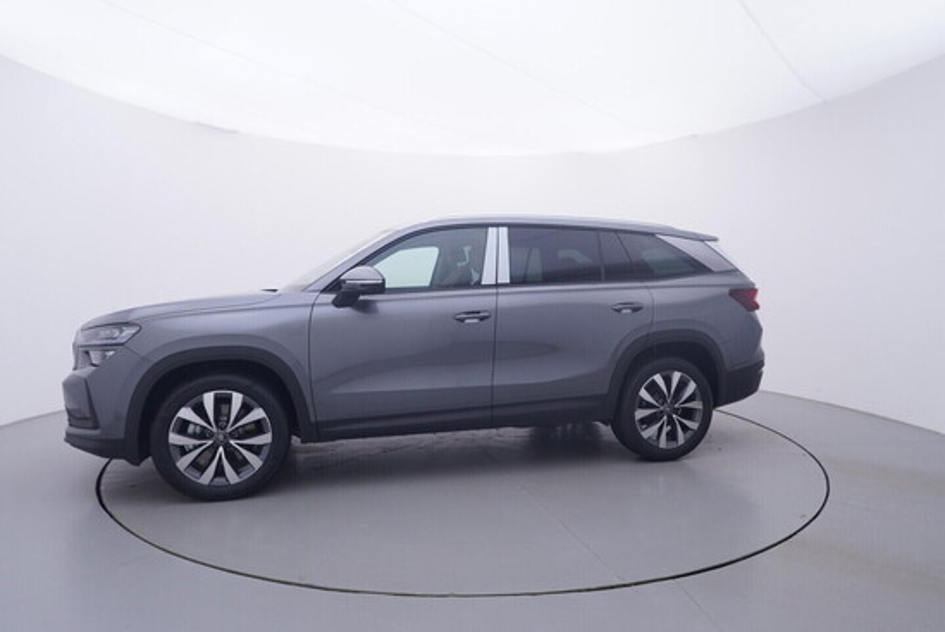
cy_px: 316
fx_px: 591
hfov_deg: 77.3
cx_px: 472
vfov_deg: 56.2
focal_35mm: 22
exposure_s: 1/80
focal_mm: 15
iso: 200
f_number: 5
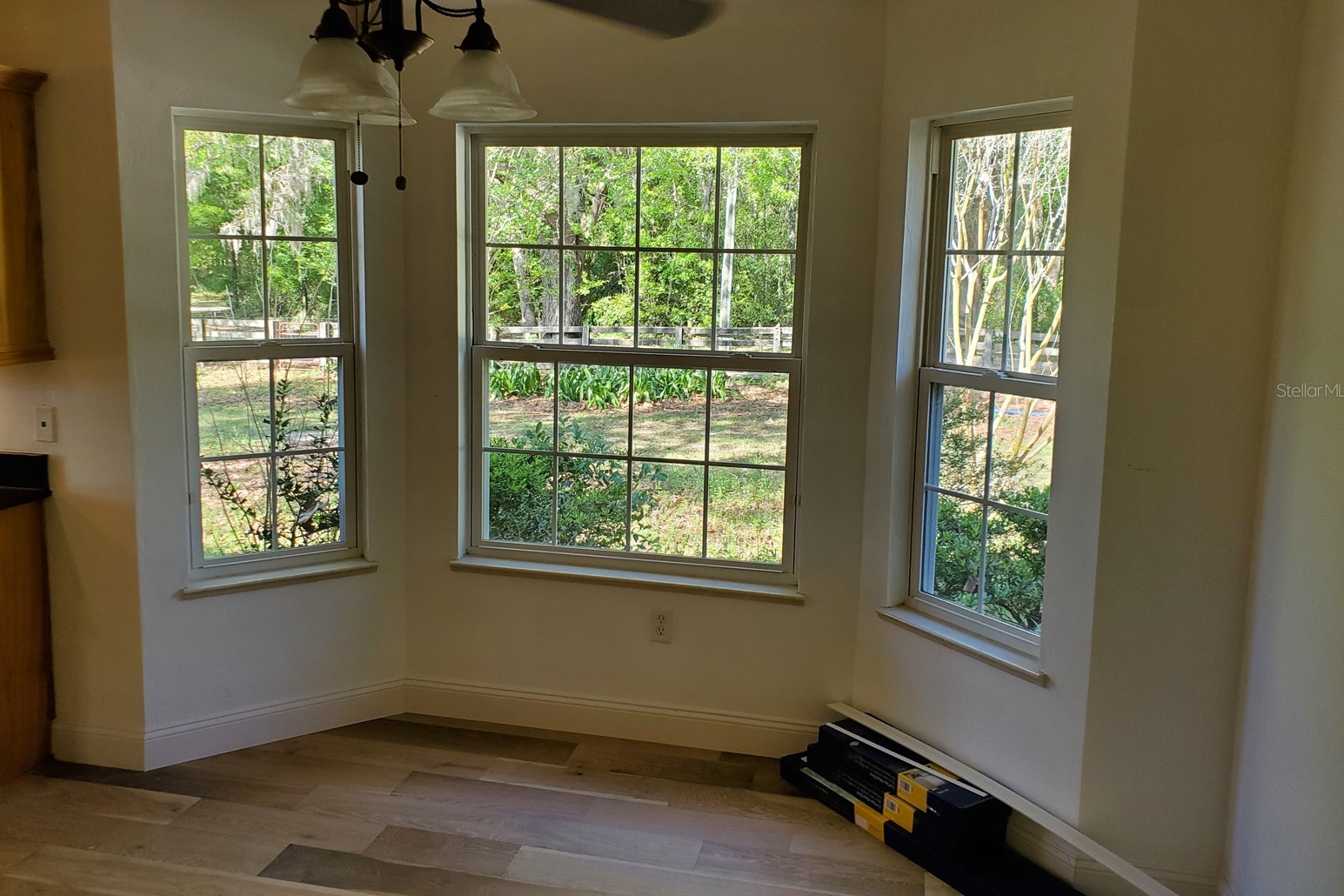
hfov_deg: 65.5
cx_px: 663
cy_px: 390
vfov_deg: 46.3
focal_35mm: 28
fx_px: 1045
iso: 80
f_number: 2.4
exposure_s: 1/120
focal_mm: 4.3
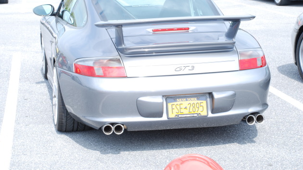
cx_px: 150
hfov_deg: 25.6
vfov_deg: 14.5
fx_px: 667
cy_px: 73
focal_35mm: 83
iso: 100
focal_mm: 52
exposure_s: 1/60
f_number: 9
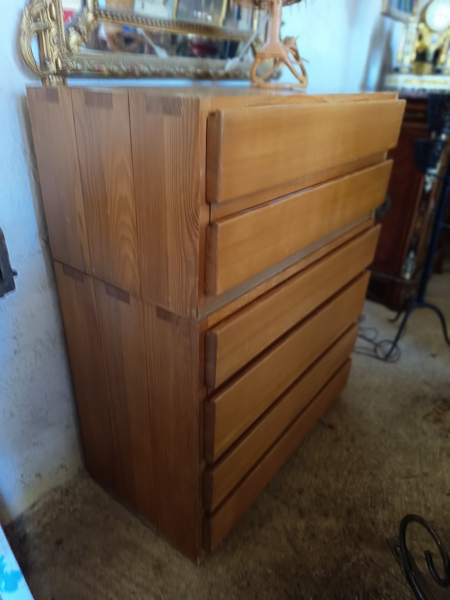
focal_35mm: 24
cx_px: 225
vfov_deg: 71.6
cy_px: 300
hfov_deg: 56.8
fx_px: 416
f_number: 1.7
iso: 1698
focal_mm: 5.27
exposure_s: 1/20
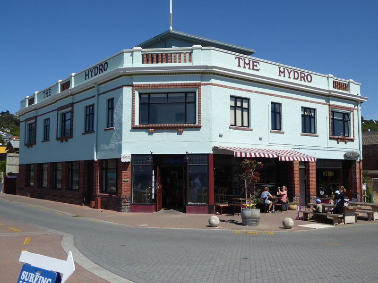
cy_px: 142
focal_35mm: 39
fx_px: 426
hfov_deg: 47.9
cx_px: 189
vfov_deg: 36.8
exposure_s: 1/1000
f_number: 3.7
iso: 80
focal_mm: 6.7
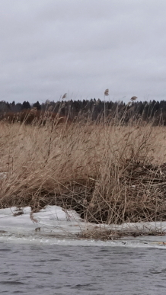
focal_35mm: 107
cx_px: 302
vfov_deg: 20.0
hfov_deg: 10.6
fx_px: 836
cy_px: 150
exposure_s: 1/500
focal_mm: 16.31
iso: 1250
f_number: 10
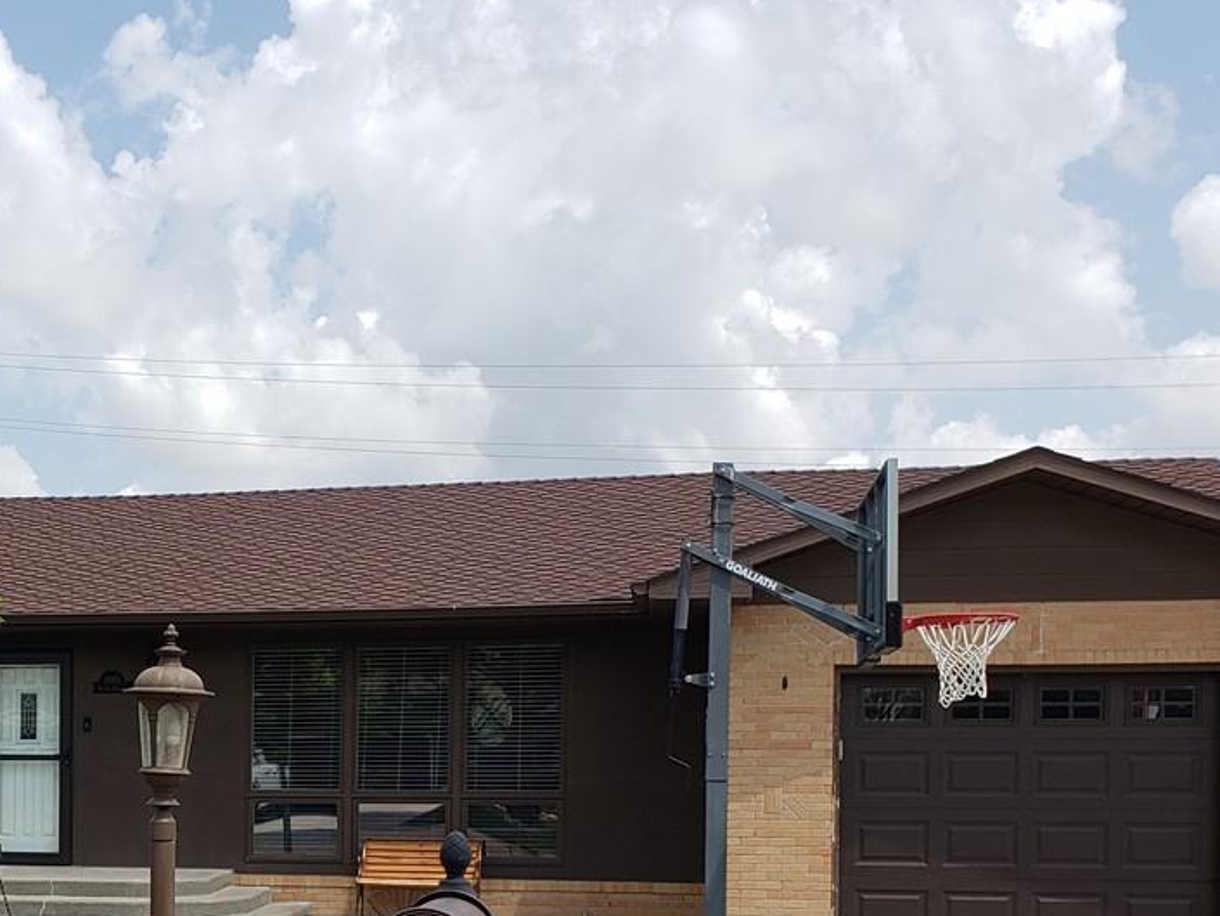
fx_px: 2080
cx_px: 154
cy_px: 809
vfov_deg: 24.2
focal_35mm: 59
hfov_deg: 31.4
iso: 50
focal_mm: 4.3
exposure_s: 1/1319
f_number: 2.4
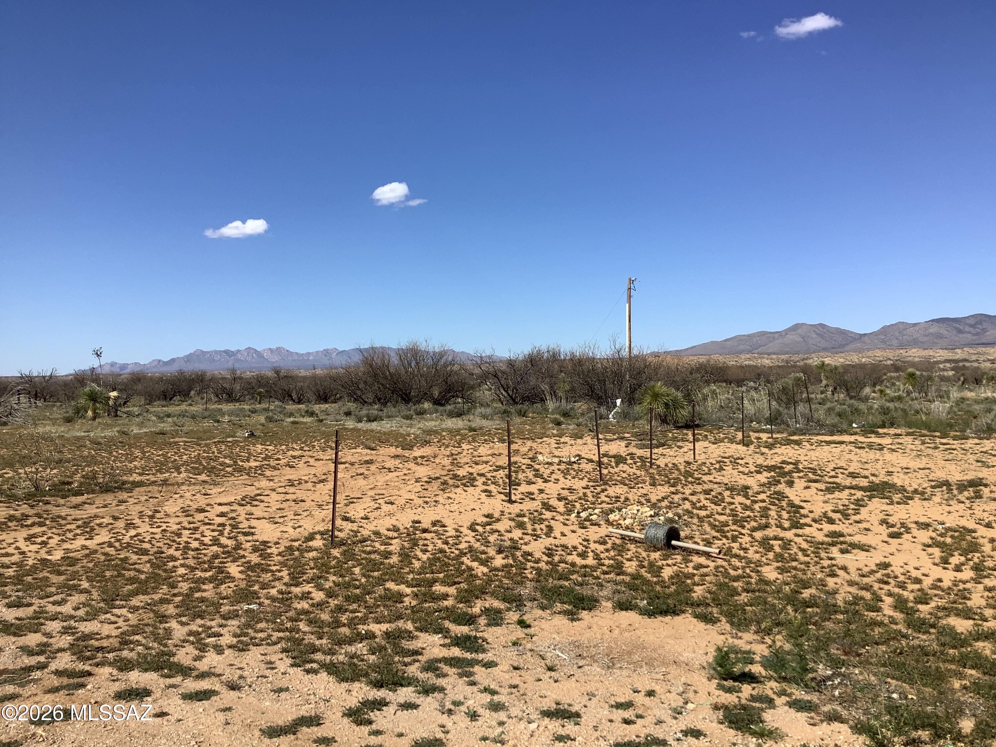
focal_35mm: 31
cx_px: 498
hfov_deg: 58.4
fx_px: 892
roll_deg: +1.3
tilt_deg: -1.0
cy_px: 374
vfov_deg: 45.4
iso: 25
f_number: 2.4
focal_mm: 3.3
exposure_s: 1/1852
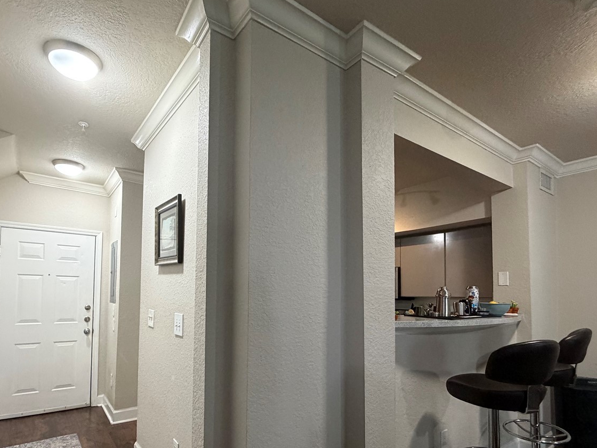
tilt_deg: +2.0
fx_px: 345
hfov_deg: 81.5
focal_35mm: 20
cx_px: 270
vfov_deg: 65.0
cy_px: 282
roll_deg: -0.3
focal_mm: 2.22
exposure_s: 1/60
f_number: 2.2
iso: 500
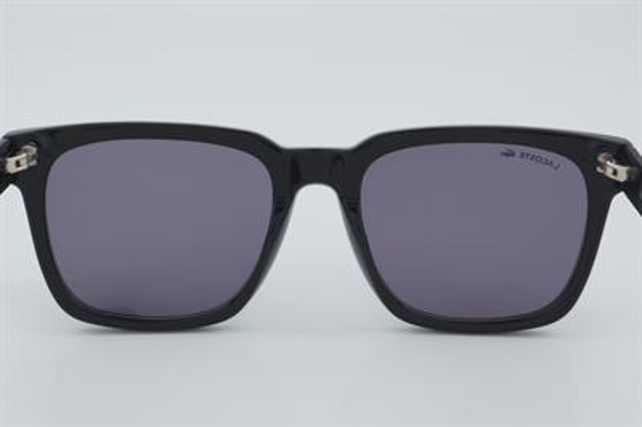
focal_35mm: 68
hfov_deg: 29.9
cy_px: 214
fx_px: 1203
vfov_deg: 20.1
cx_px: 321
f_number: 32
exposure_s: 1/4
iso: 100
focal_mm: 45
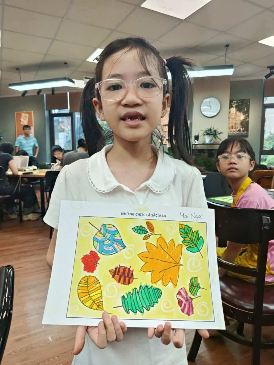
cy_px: 182
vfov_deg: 71.6
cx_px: 137
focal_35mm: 24
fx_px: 253
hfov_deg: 56.8
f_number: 1.7
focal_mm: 5.24
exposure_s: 1/100
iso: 361
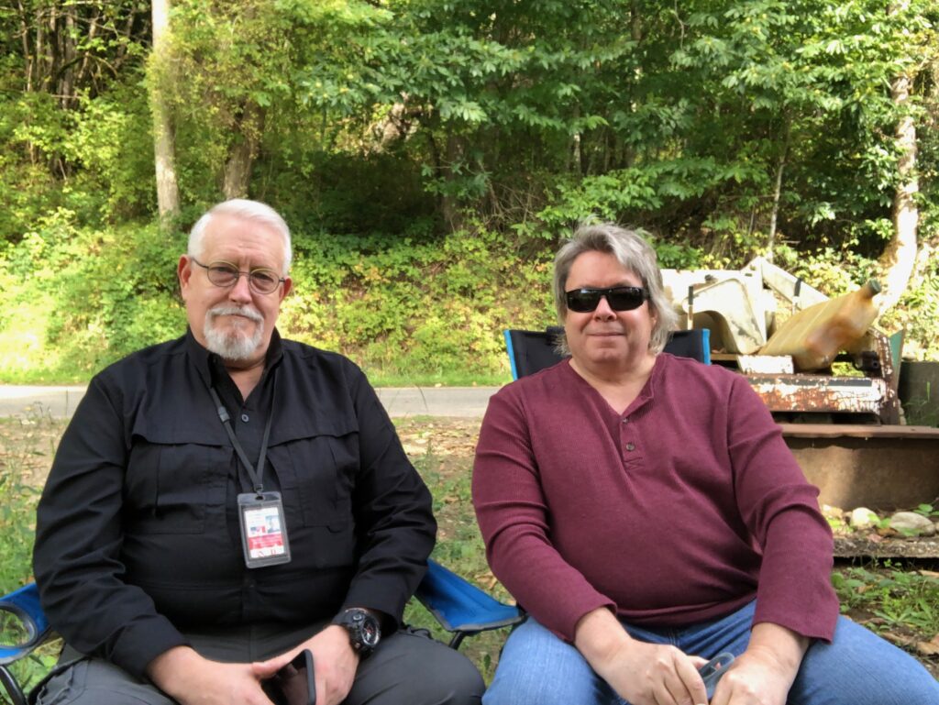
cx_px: 470
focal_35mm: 32
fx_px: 868
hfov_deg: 56.8
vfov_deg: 44.2
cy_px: 352
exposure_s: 1/120
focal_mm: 2.87
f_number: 2.2
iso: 40
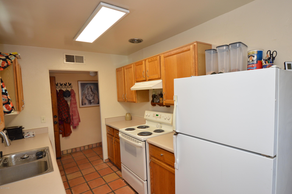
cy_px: 97
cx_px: 146
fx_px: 158
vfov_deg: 63.1
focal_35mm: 20
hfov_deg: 85.5
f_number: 4.5
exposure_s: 1/80
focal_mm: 13
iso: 400
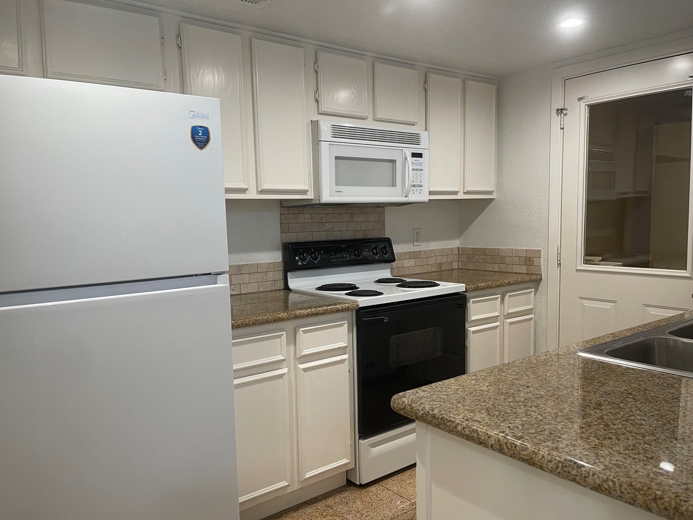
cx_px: 340
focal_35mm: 26
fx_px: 521
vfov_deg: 53.1
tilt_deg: -5.2
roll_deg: +1.5
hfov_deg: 67.3
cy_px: 263
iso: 80
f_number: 1.6
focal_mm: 5.1
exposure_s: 1/60
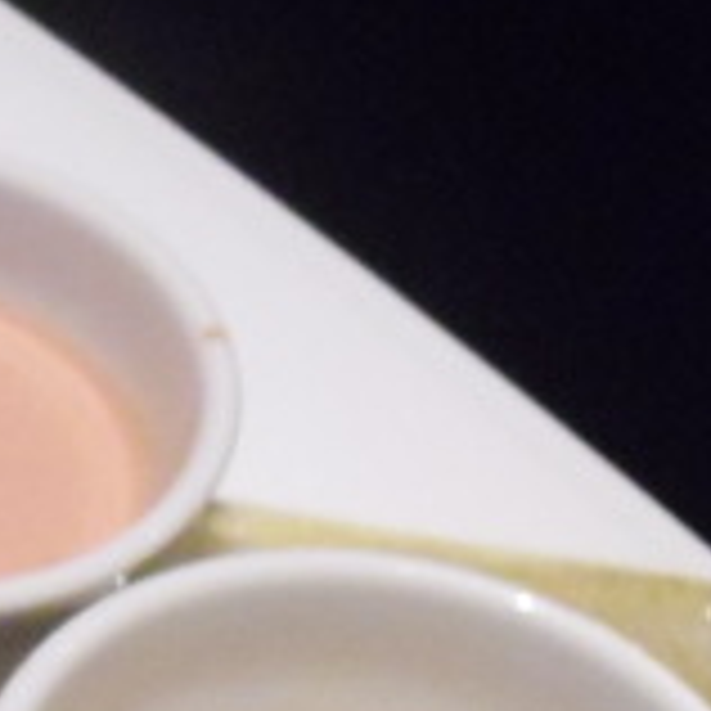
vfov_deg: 13.1
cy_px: 914
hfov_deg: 12.7
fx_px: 2998
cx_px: -432
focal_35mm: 129
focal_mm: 6.3
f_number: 3.1
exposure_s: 1/50
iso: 800
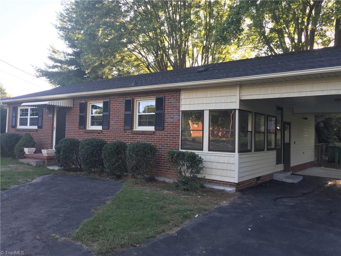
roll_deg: -3.8
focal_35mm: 29
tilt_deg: +3.2
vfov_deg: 48.2
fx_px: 286
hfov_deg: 61.7
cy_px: 128
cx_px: 170
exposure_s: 1/128
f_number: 2.2
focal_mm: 4.15
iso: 32
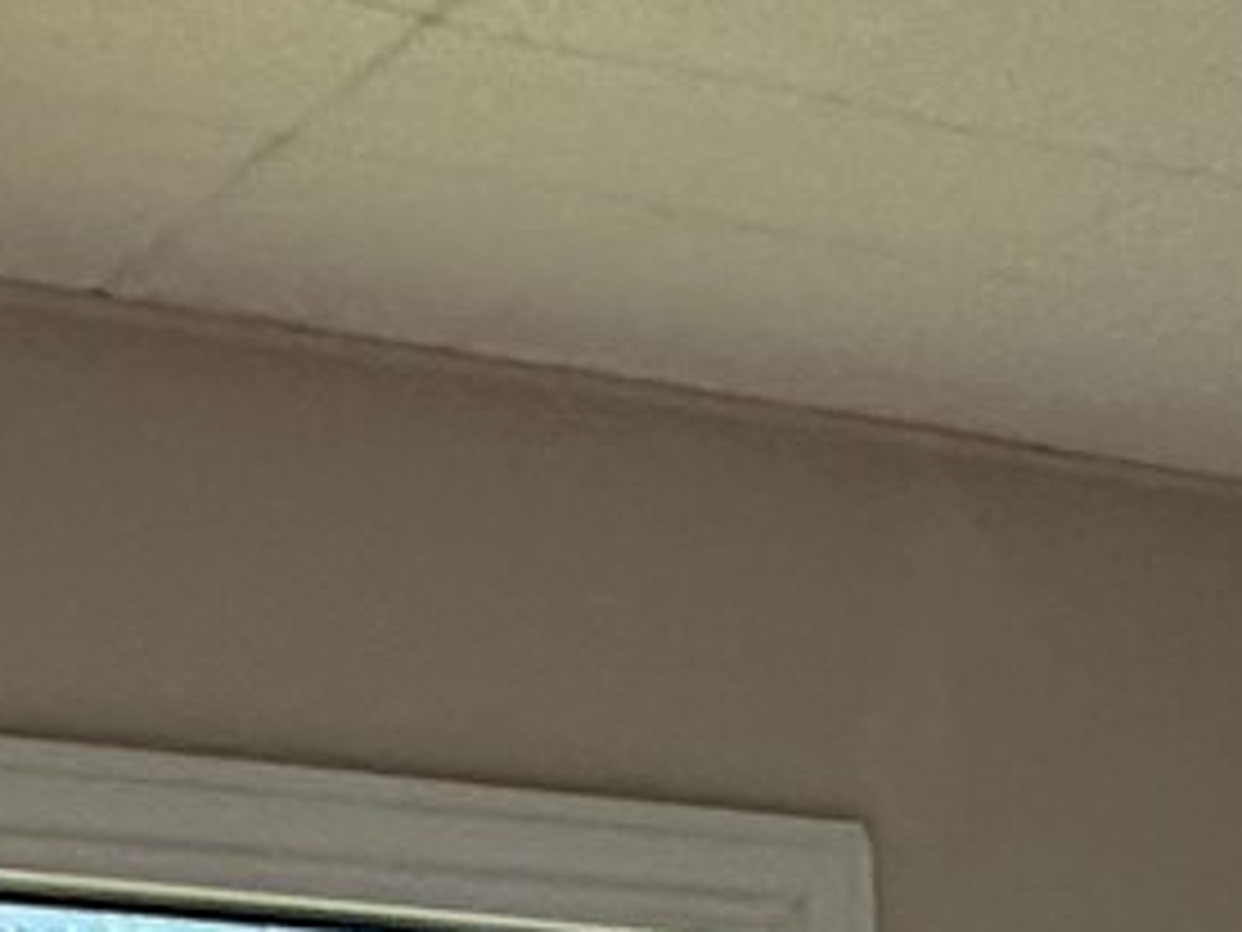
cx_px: 1012
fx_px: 3731
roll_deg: -1.1
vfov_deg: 11.0
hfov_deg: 18.7
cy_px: 2499
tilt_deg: -7.4
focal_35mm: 104
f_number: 2.2
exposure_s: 1/121
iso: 50
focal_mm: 2.22
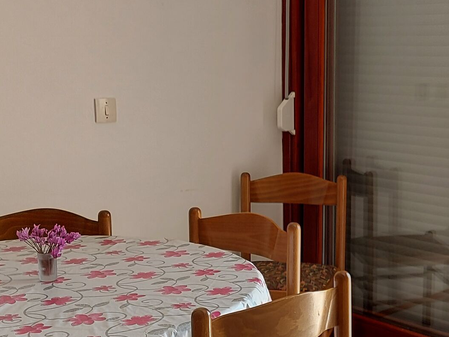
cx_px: 304
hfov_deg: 30.0
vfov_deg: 22.9
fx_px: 830
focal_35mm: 64
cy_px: 221
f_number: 1.8
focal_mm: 5.23
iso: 32
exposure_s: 1/120
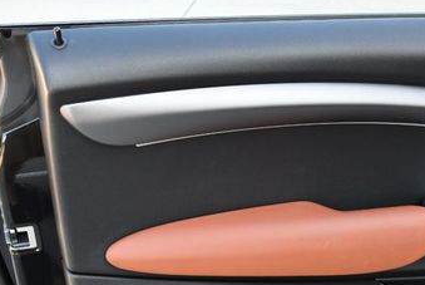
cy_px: 244
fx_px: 804
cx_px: 354
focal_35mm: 68
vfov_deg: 19.8
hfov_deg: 28.8
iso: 400
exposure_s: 1/250
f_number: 3.5
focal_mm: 18
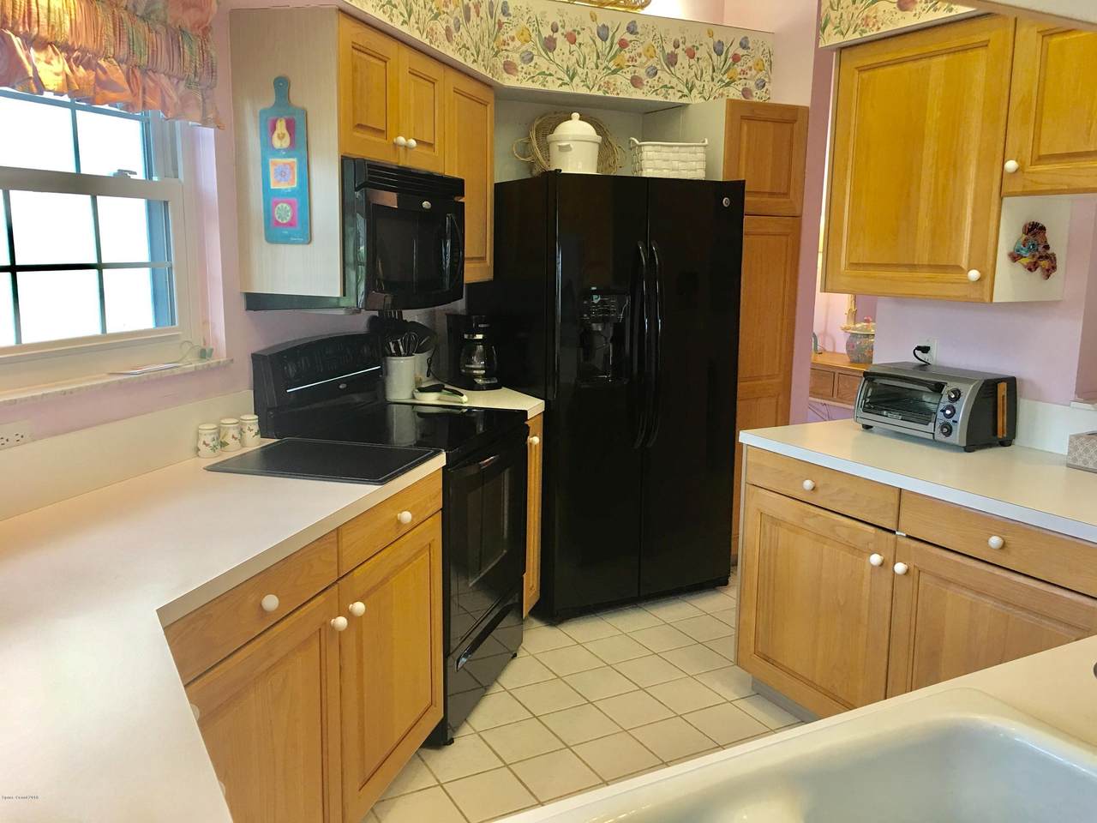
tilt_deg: -9.1
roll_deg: -1.7
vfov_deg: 48.2
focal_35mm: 29
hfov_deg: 61.7
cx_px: 548
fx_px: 919
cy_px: 412
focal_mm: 4.15
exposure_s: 1/30
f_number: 2.2
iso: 32
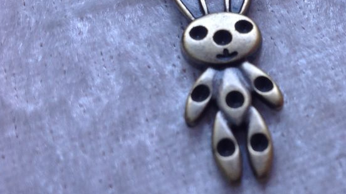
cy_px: 29
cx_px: 308
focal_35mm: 69
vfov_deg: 17.3
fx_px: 633
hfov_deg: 29.4
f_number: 2.4
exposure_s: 1/40
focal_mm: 4.28
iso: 50
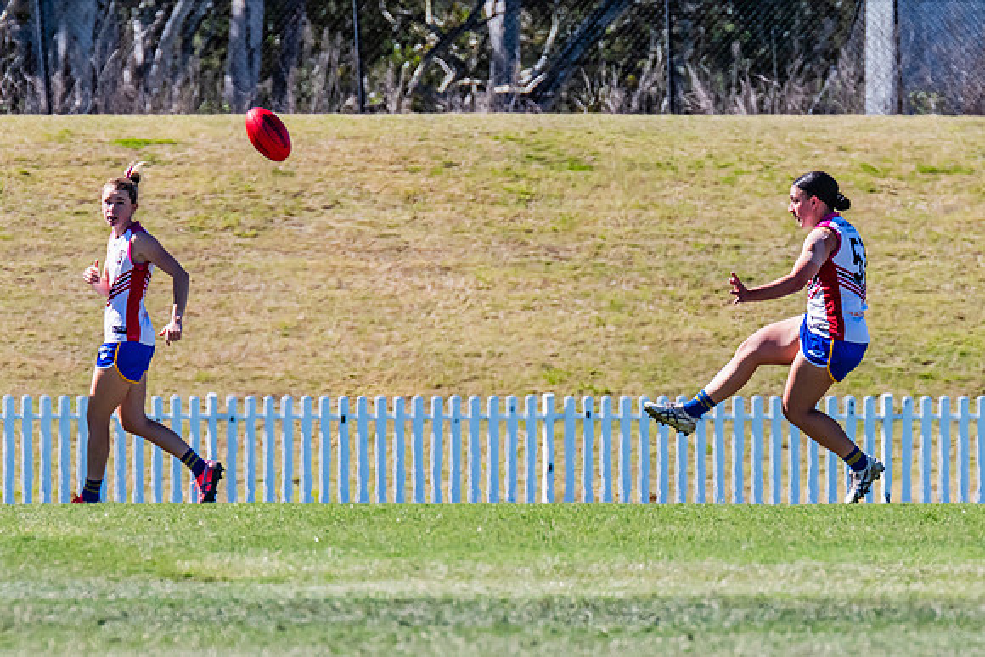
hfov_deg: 2.7
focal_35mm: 761
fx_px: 20814
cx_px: 800
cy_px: 308
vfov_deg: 1.8
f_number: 9
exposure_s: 1/1600
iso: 800
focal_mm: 420
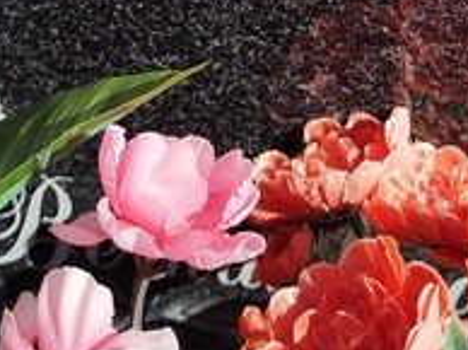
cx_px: 287
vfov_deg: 13.7
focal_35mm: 99
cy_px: -234
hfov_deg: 19.8
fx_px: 1337
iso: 50
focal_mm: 5.31
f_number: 1.7
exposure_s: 1/1308
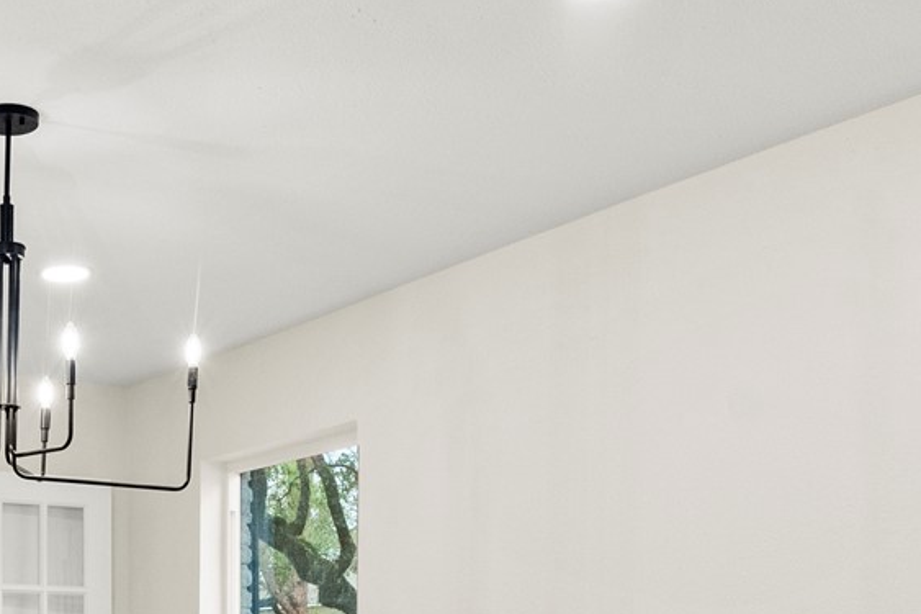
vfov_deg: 23.0
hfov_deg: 34.0
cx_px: 26
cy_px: 734
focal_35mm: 54
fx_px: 1381
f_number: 8
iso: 800
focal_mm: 14
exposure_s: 1/25
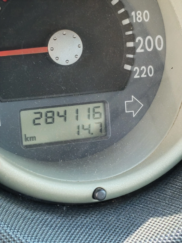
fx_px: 771
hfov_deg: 13.5
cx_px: 91
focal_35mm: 110
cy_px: 122
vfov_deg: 17.9
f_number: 1.9
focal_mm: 6.12
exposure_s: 1/100
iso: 160
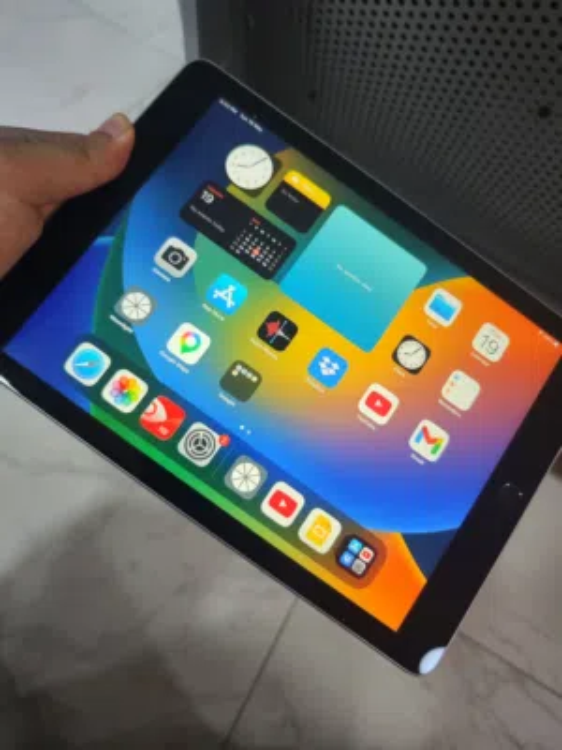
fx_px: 498
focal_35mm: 23
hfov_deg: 58.9
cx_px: 281
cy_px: 375
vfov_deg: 73.9
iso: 568
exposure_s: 1/100
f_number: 1.69
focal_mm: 7.01
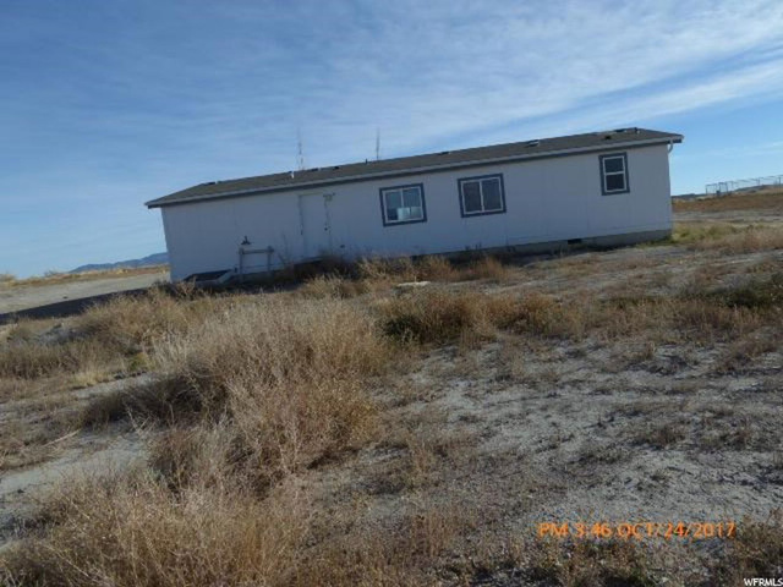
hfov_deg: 69.4
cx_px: 392
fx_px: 565
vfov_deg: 54.9
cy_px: 294
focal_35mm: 25
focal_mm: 4.3
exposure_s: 1/800
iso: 80
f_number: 3.3
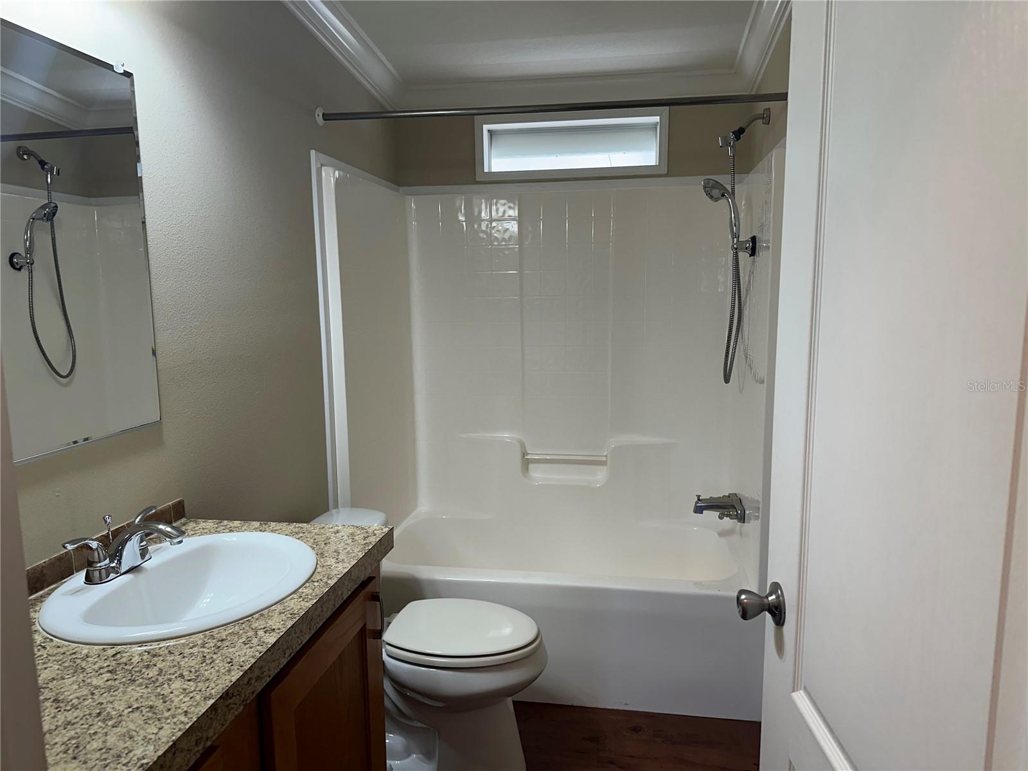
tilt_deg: -7.3
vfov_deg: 56.8
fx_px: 713
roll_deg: +0.2
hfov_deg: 71.6
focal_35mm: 24
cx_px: 514
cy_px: 386
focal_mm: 6.86
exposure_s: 1/120
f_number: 1.78
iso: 100
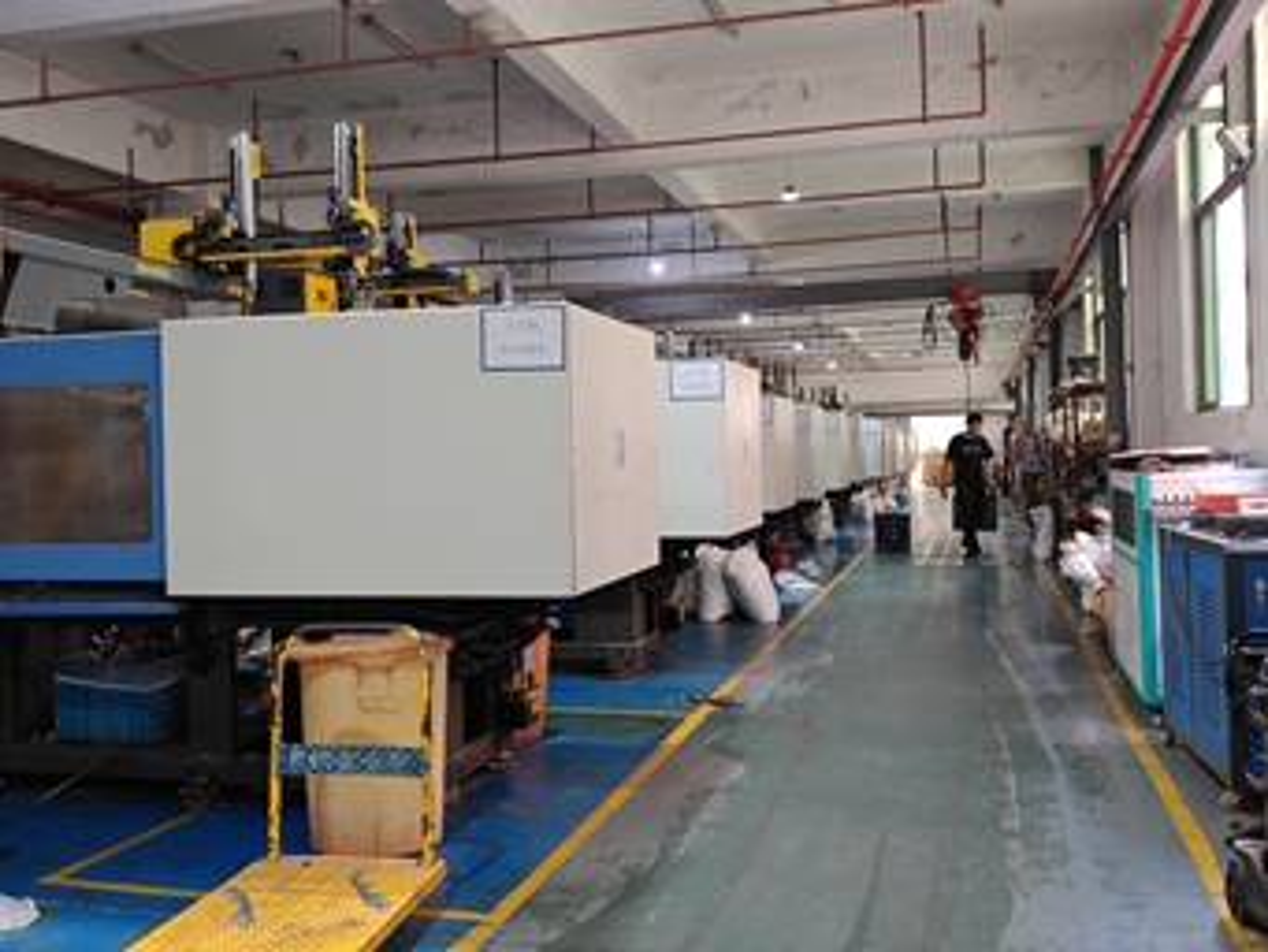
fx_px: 1283
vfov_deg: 40.7
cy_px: 476
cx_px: 634
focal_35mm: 35
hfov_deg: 52.6
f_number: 1.59
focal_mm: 8.29
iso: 400
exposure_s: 1/50
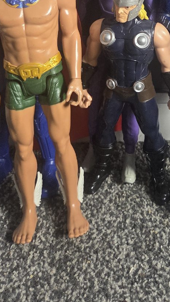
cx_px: 149
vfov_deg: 38.4
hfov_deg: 23.8
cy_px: 15
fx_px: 393
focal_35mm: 49
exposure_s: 1/101
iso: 200
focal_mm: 5.4
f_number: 1.8
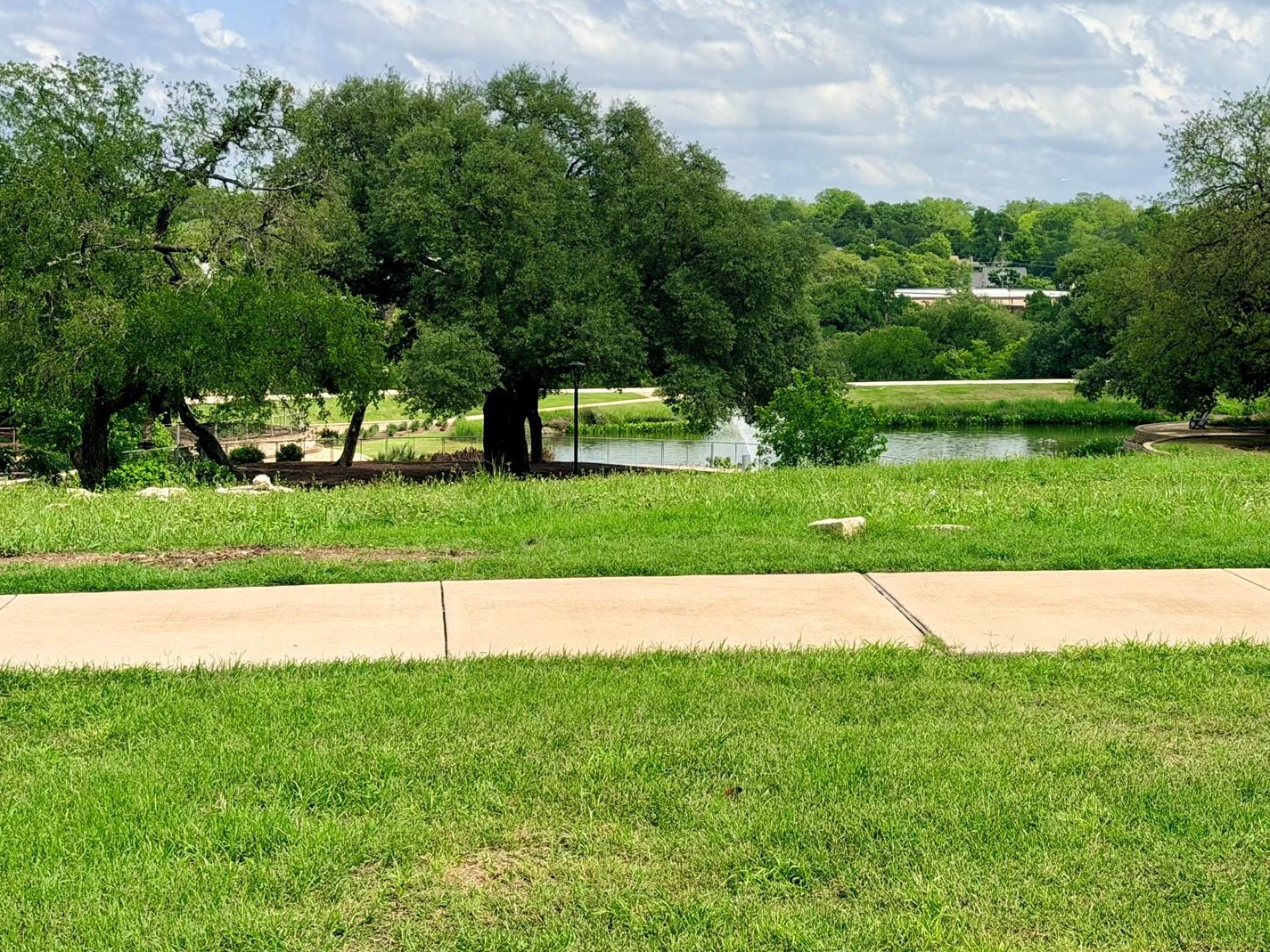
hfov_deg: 28.1
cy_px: 295
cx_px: 794
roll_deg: +0.3
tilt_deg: -0.7
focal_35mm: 69
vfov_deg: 21.2
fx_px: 2532
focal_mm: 6.76
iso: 64
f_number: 1.78
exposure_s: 1/6536
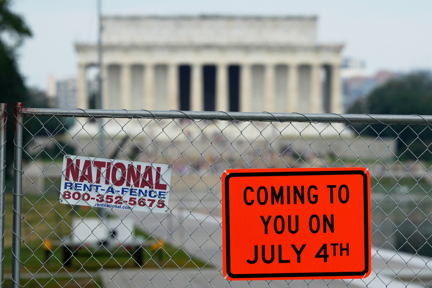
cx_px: 216
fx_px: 3599
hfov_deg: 6.9
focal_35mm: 300
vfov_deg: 4.6
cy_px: 144
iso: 250
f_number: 9
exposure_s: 1/640
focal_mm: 300
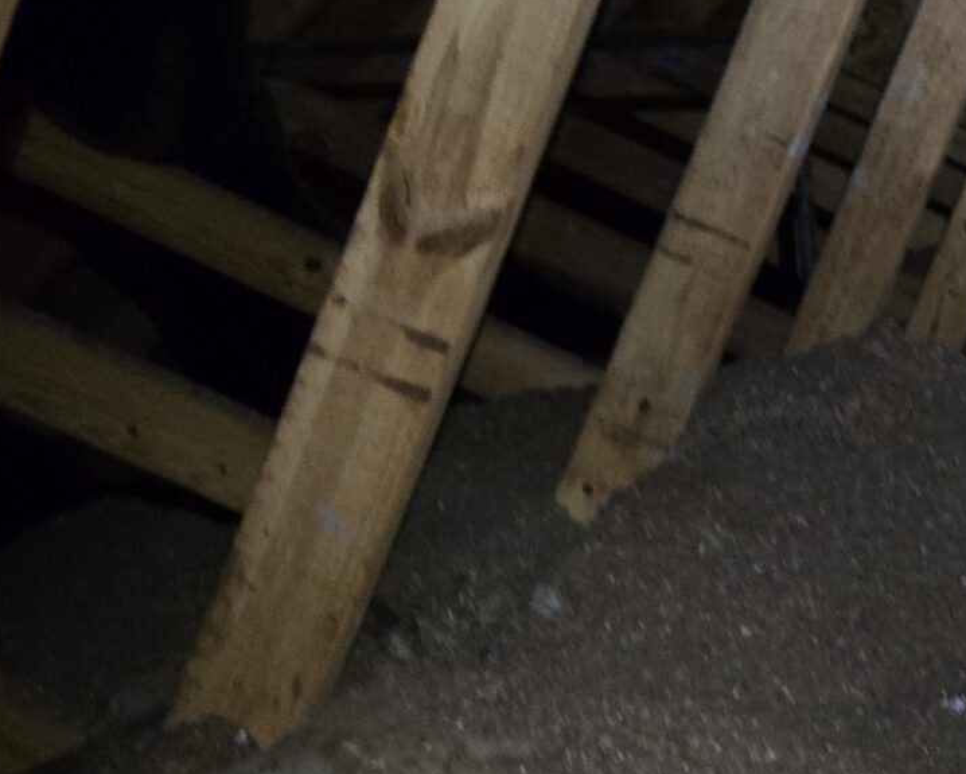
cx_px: 1347
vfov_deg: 19.2
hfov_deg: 21.0
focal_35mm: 80
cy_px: 316
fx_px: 2288
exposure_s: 1/30
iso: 1600
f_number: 1.8
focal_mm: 5.4
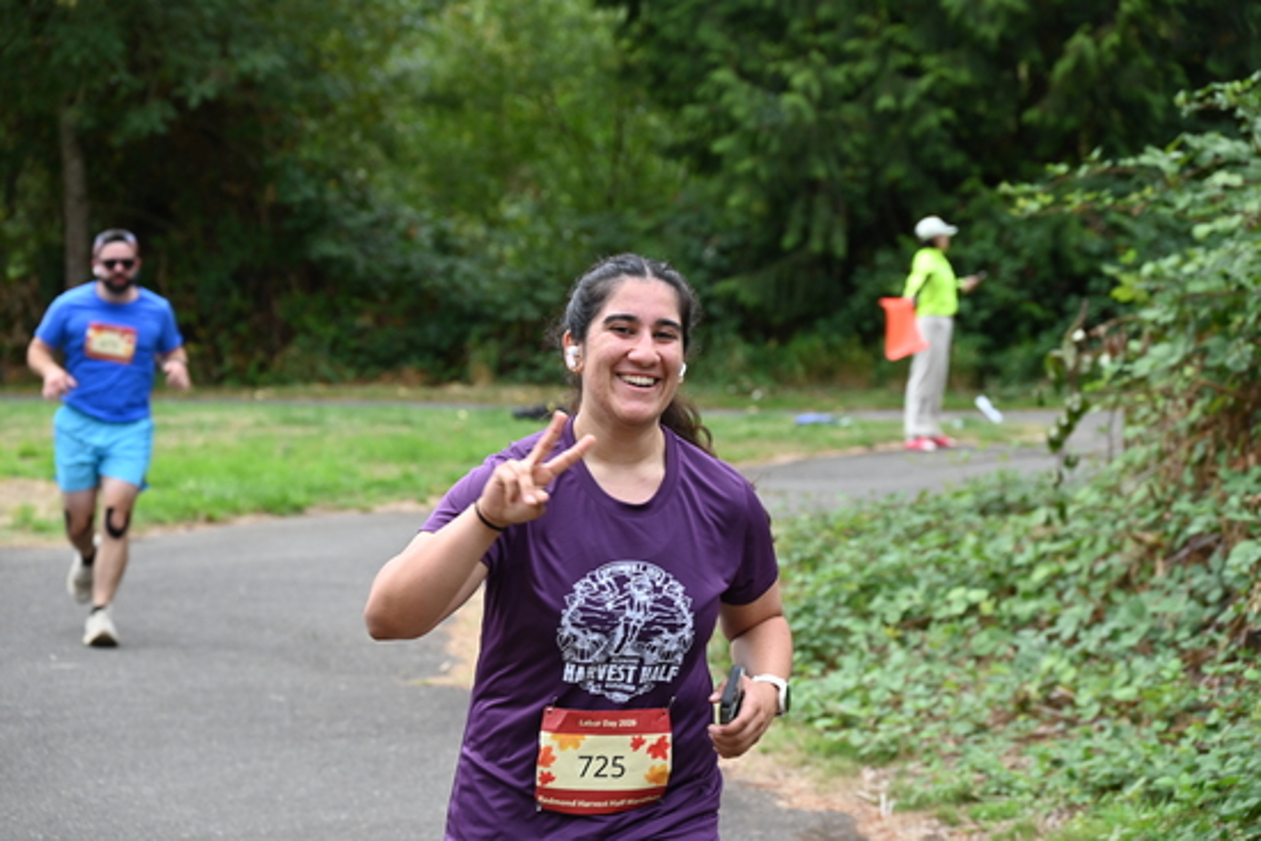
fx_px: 3644
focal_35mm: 104
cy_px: 420
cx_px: 630
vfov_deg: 13.2
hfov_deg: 19.6
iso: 320
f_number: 6.3
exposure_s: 1/250
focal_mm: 104
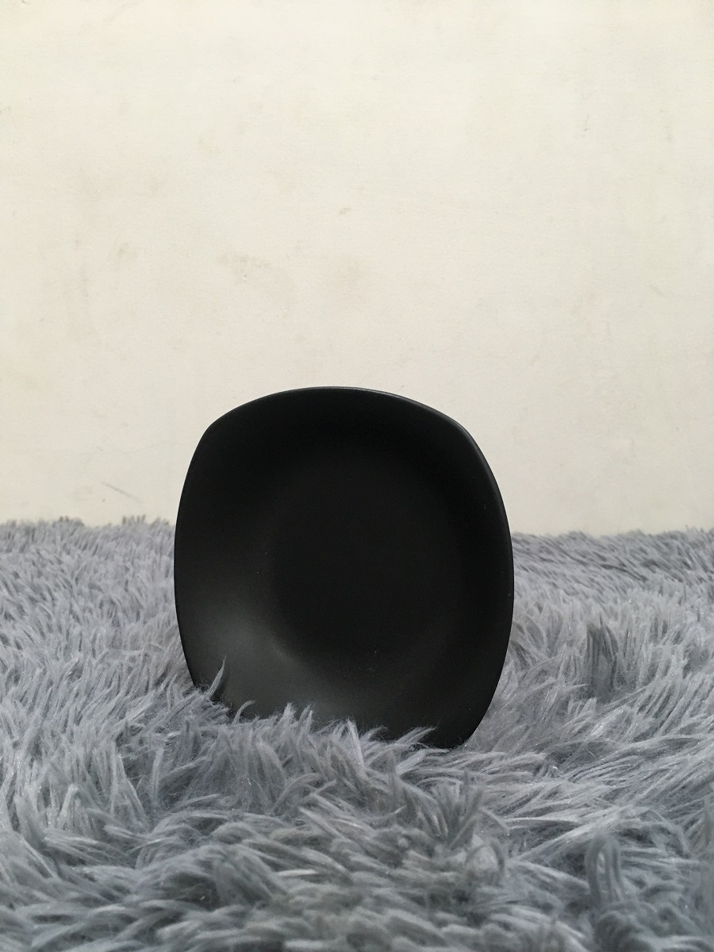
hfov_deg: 48.2
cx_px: 357
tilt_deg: -9.8
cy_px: 476
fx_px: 798
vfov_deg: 61.7
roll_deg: -0.9
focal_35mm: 29
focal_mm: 4.15
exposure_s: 1/33
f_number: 2.2
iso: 125
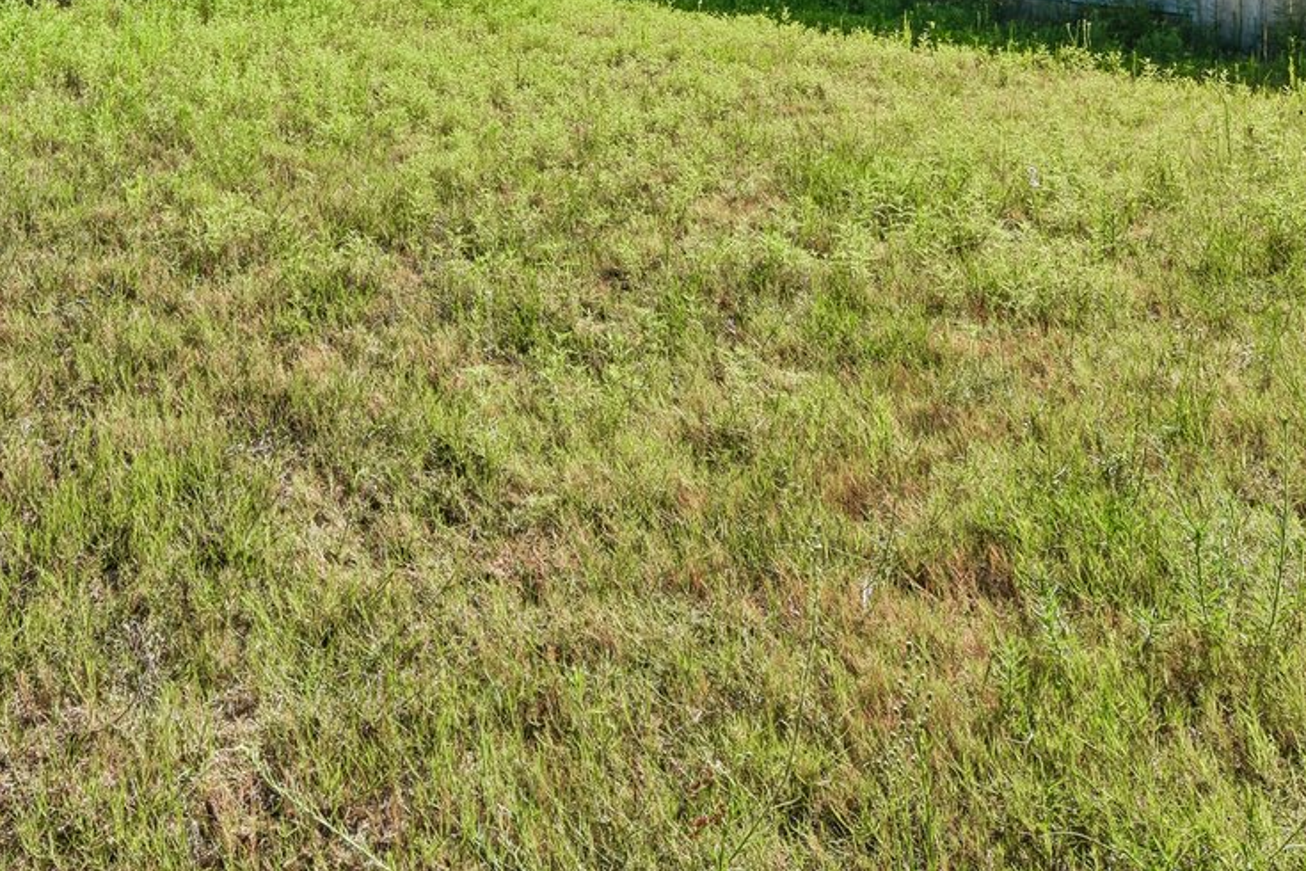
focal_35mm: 39
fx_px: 1415
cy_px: -132
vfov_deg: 30.0
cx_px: 224
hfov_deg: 46.4
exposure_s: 1/320
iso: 100
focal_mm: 14
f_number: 8
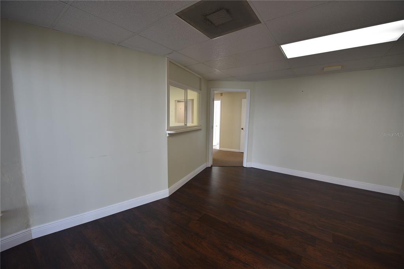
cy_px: 134
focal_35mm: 14
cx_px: 202
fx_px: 157
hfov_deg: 104.2
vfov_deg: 81.2
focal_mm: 14
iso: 400
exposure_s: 1/80
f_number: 4.5
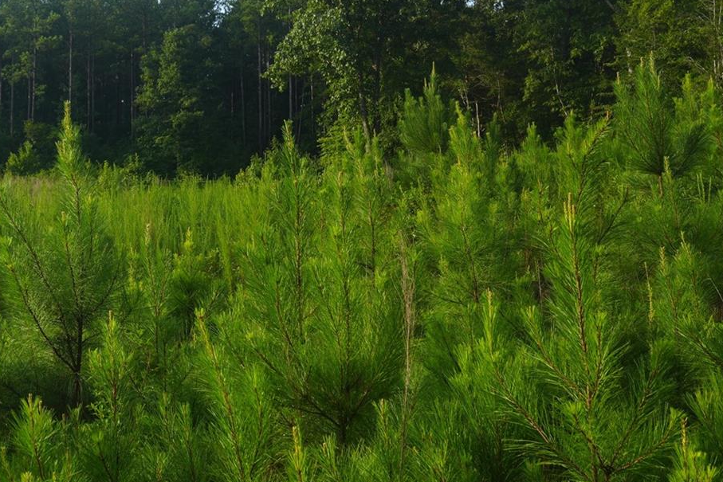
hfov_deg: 27.6
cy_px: 171
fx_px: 1406
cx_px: 53
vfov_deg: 19.4
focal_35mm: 70
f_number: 7.1
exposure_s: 1/100
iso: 100
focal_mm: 31
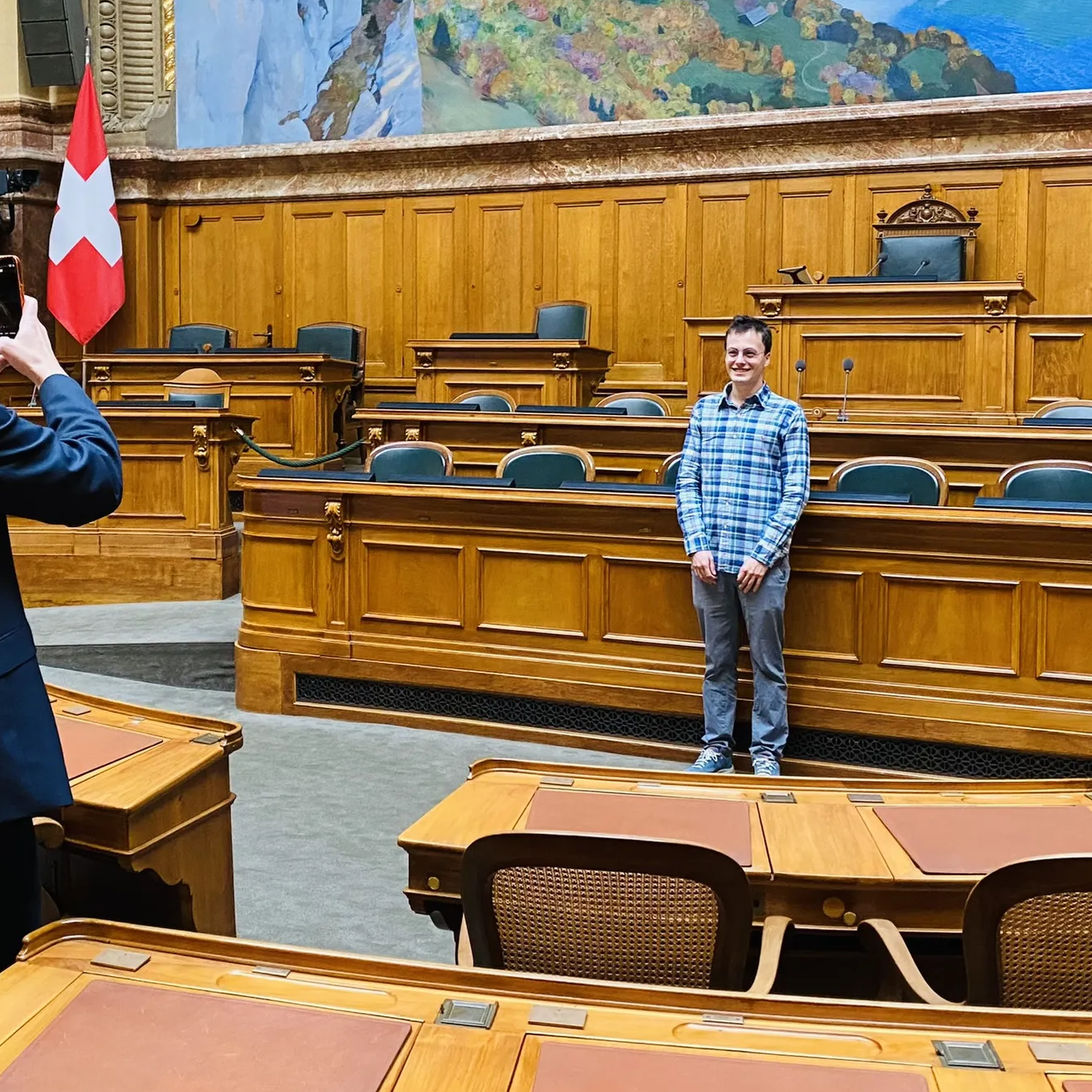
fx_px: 1178
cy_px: 534
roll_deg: -0.8
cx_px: 321
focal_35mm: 33
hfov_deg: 48.5
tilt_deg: -2.6
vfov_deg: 49.7
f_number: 1.8
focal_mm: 4.25
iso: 320
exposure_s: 1/50
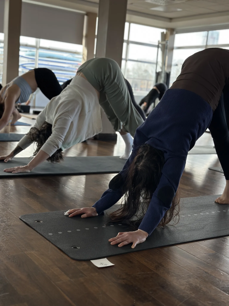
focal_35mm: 48
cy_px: 153
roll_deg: -4.4
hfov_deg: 30.3
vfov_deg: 39.7
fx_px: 423
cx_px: 114
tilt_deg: -8.5
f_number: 1.78
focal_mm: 6.86
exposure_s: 1/111
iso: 125
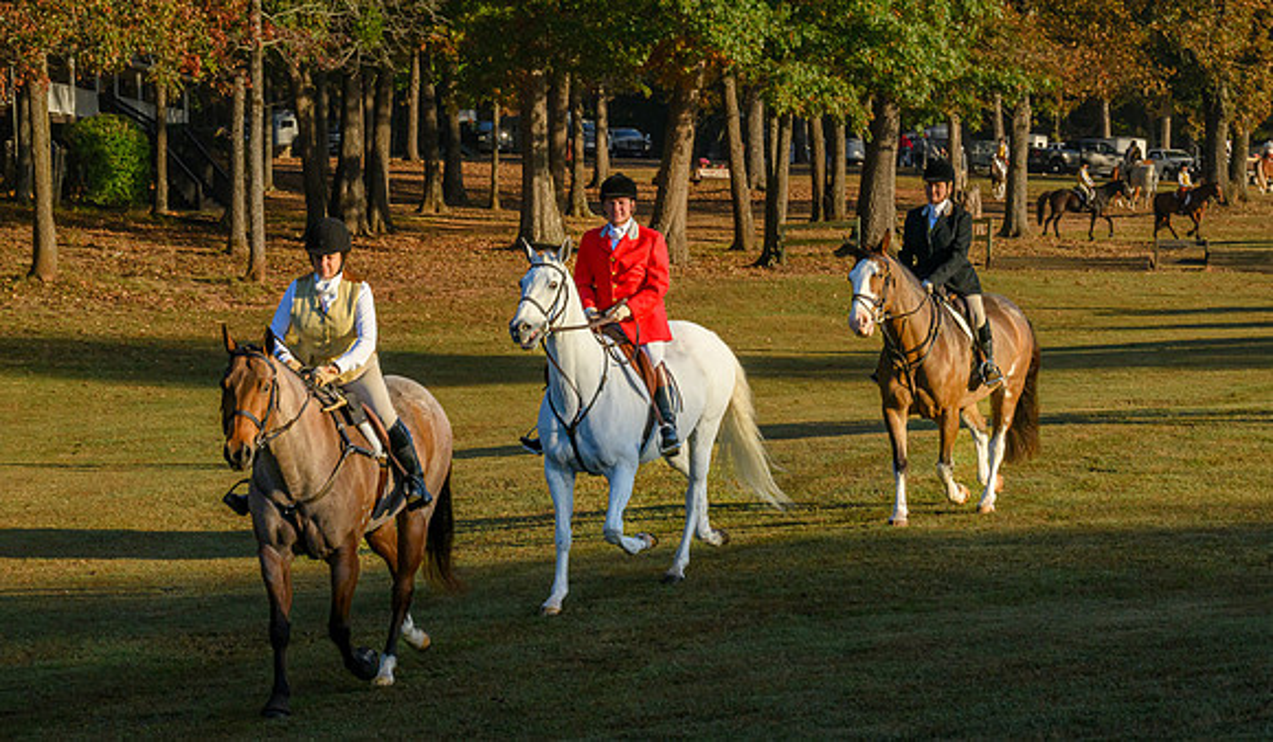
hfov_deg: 17.6
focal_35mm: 121
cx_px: 686
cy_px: 504
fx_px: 4122
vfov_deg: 10.3
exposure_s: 1/160
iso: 640
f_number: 22
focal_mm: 98
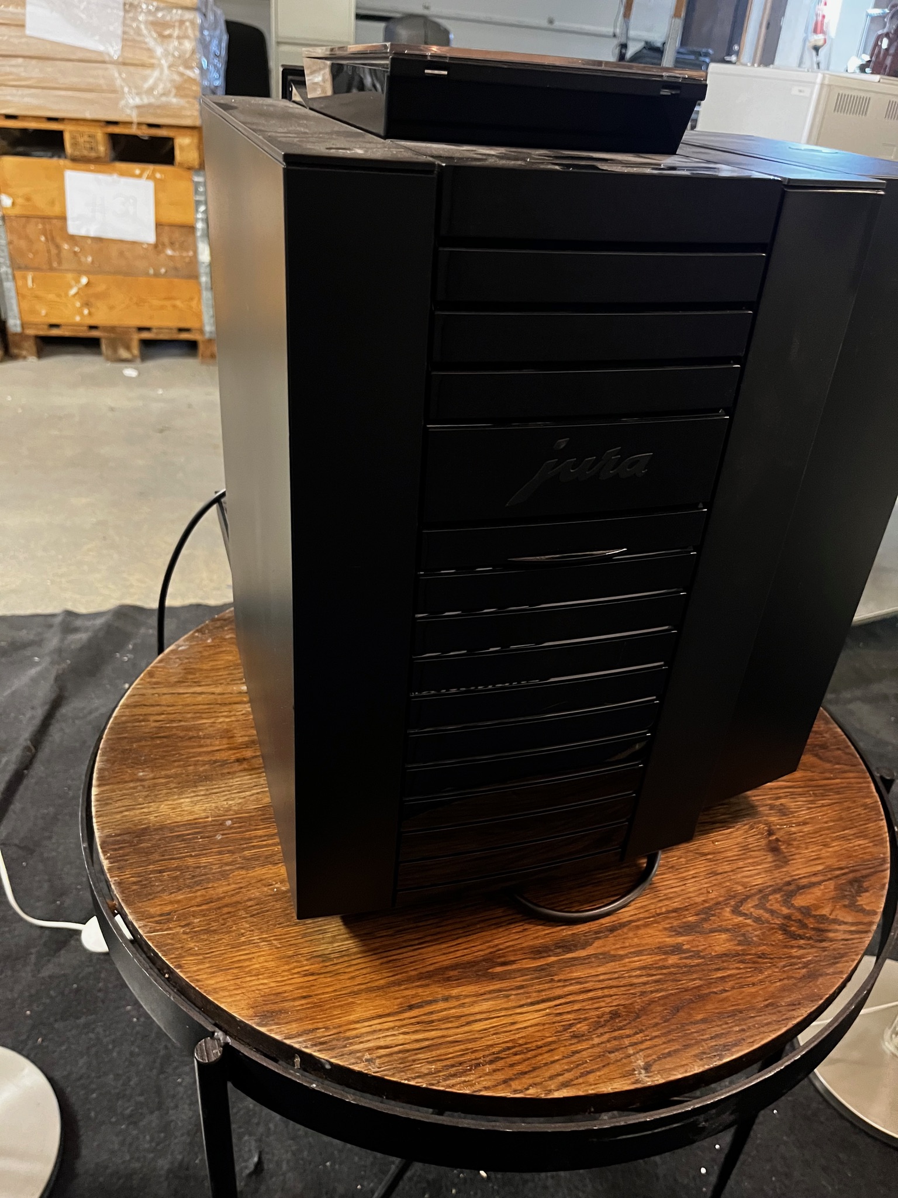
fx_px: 899
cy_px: 599
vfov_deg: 67.3
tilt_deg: -29.4
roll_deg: -4.1
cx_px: 449
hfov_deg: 53.1
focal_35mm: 26
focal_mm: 5.1
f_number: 1.6
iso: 640
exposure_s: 1/25
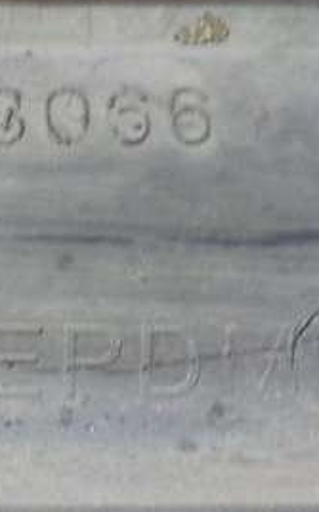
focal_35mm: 76
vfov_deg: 26.4
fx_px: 1059
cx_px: 32
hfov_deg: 16.9
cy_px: 65
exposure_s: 1/8
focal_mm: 4.1
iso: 450
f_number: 3.3
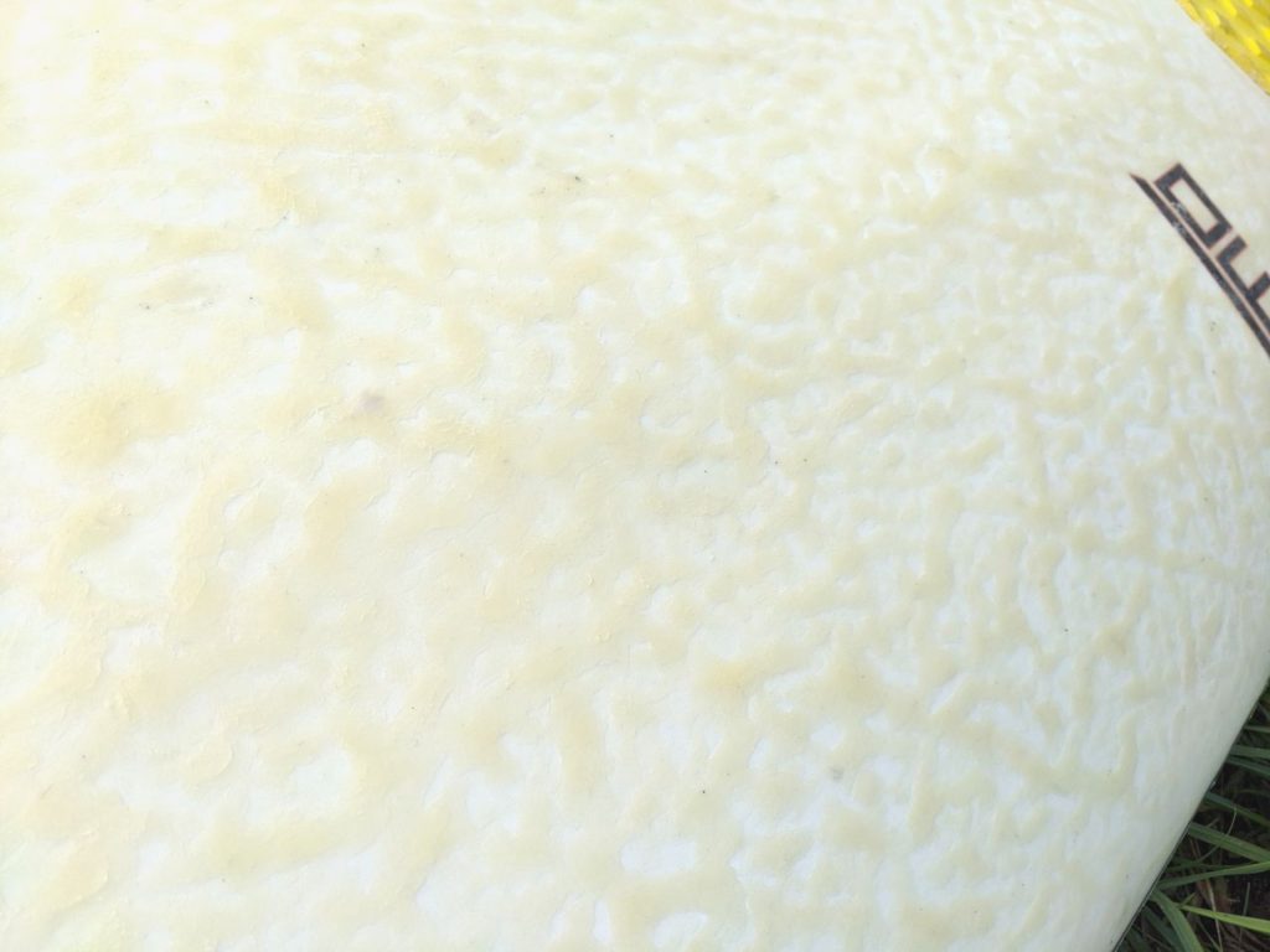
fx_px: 991
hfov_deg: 65.3
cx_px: 635
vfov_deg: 51.4
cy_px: 476
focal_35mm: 27
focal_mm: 4.44
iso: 55
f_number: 1.8
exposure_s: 1/385
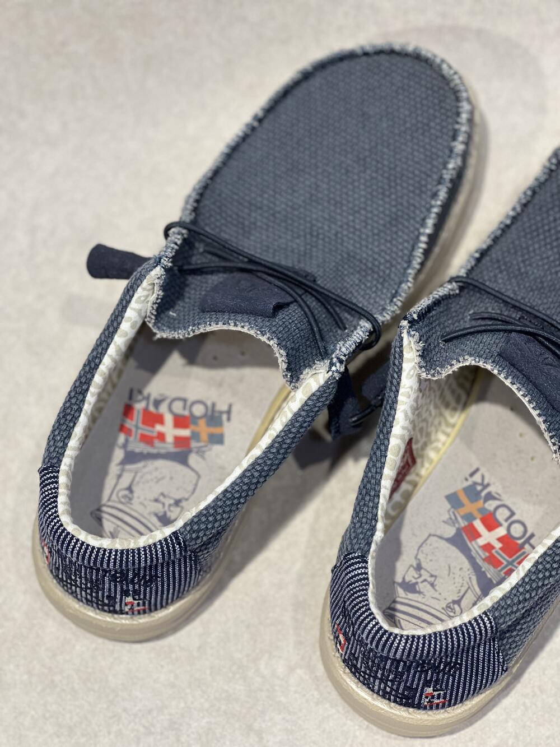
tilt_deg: -69.1
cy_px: 374
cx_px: 280
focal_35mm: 77
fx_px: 1661
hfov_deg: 19.1
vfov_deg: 25.3
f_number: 2.8
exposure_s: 1/100
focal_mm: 9
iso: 100
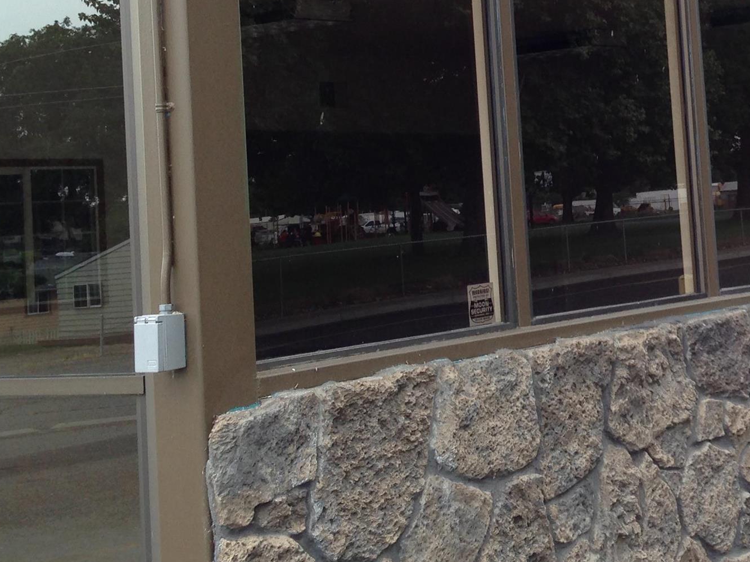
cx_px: 765
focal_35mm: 76
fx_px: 1646
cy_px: 94
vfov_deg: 19.1
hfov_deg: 24.4
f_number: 2.4
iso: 50
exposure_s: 1/153
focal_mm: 4.13
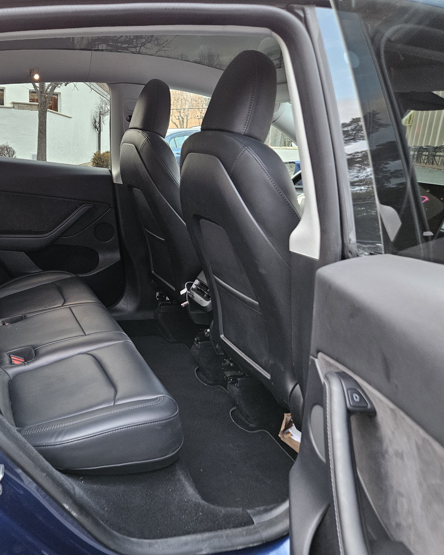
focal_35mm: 30
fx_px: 493
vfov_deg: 58.8
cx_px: 93
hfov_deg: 46.2
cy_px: 278
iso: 640
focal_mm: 5.4
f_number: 1.8
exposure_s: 1/30
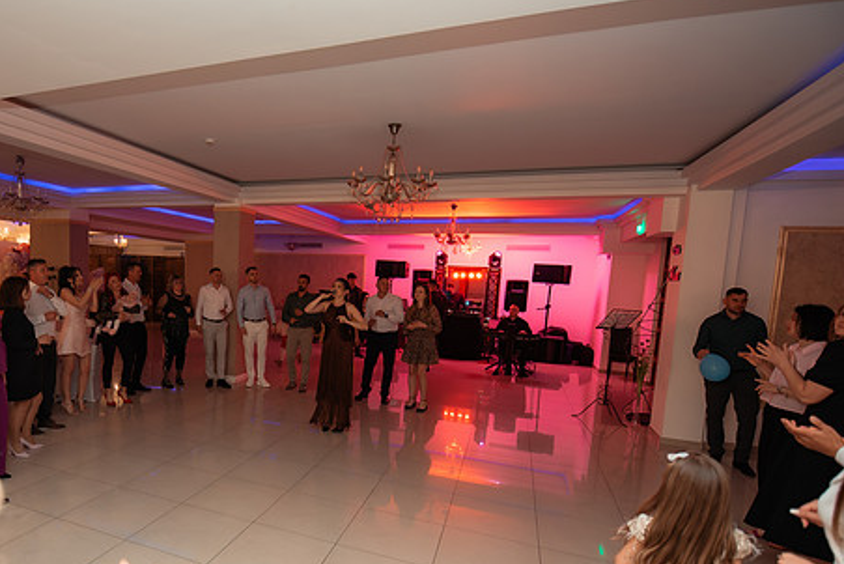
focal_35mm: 21
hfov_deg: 78.7
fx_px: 493
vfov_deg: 58.9
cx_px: 286
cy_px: 347
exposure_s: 1/200
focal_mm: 15
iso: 1600
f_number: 2.8
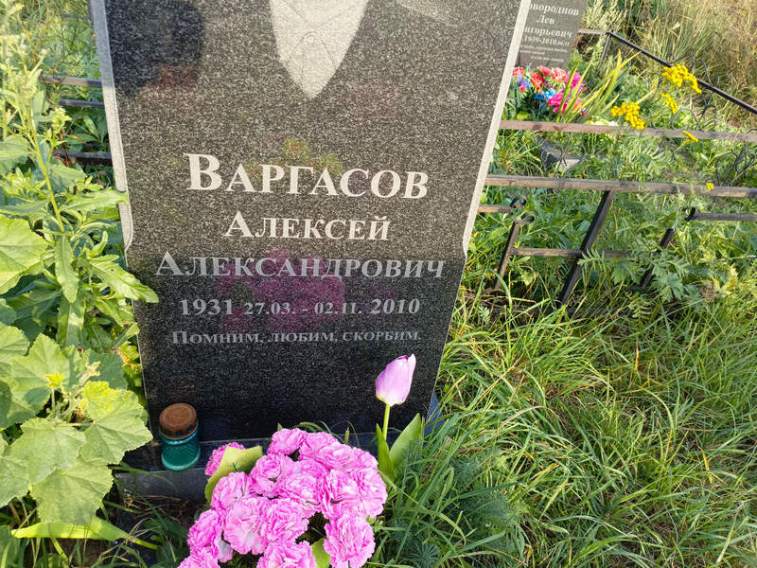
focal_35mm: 25
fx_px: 547
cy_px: 284
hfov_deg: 69.4
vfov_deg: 54.9
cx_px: 378
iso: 108
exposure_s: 1/161
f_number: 1.69
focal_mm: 4.76
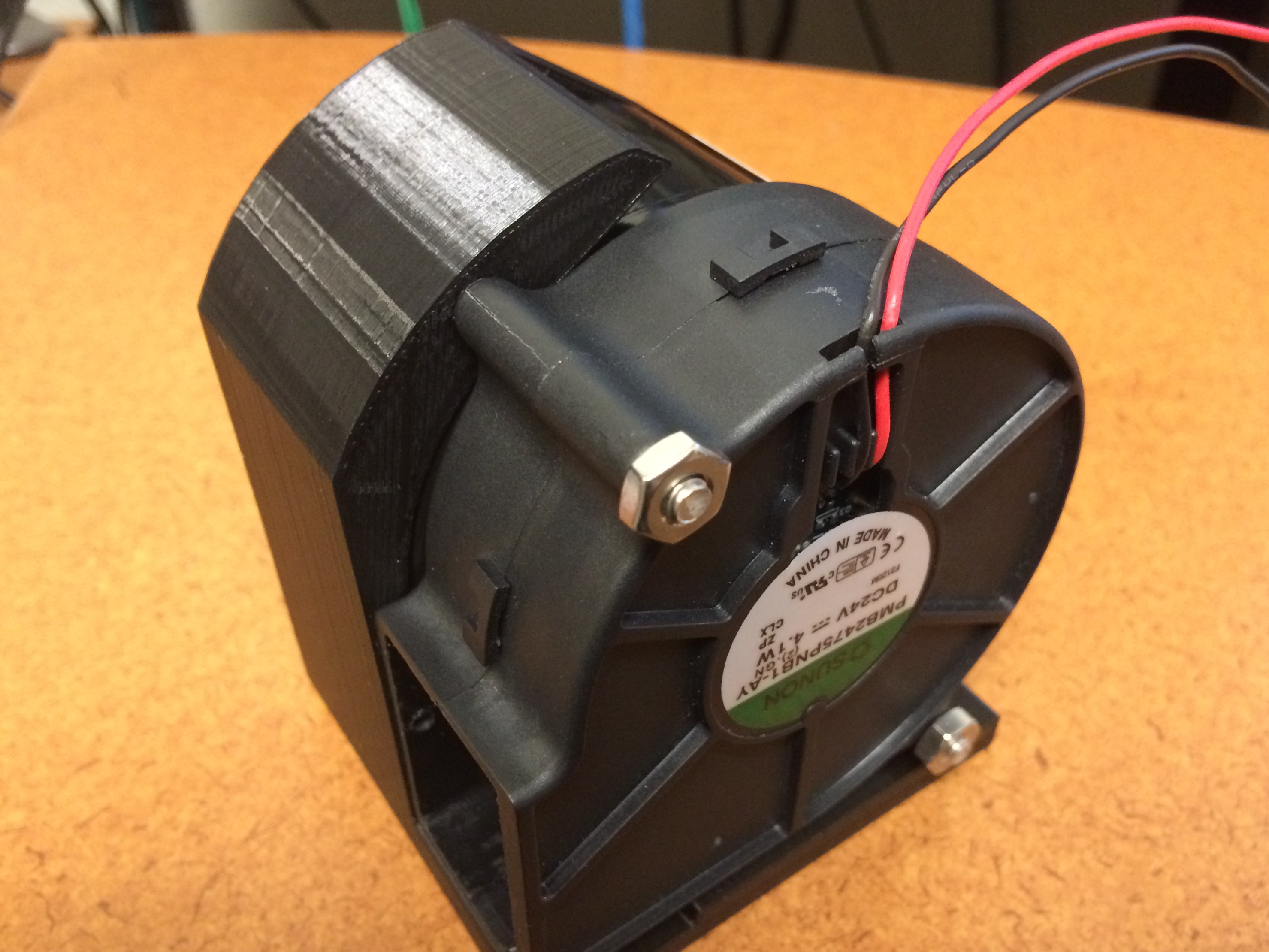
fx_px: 1173
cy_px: 509
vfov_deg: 44.1
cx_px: 665
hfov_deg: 56.8
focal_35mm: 32
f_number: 2.2
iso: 320
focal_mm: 4.15
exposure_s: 1/20
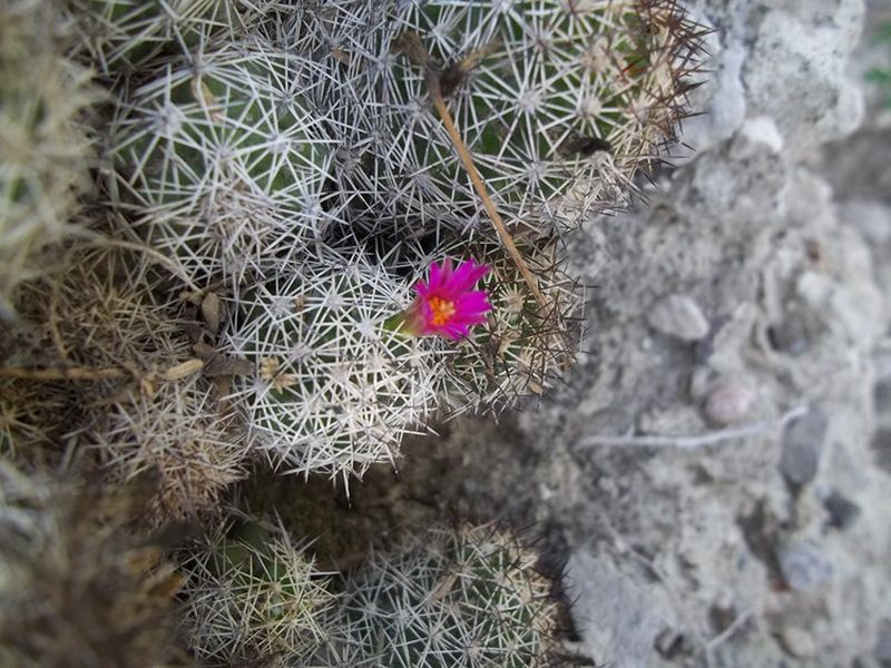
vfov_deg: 44.2
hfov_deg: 56.8
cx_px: 446
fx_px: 824
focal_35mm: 32
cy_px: 334
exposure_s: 1/250
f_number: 2.9
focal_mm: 5.7
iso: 64
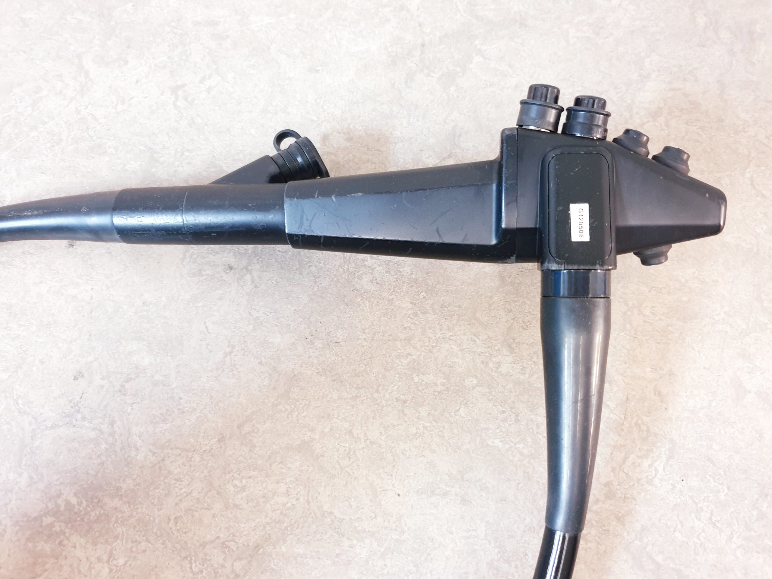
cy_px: 290
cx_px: 386
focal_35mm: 26
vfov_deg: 53.1
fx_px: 580
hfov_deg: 67.3
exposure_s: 1/25
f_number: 1.5
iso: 320
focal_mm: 4.3
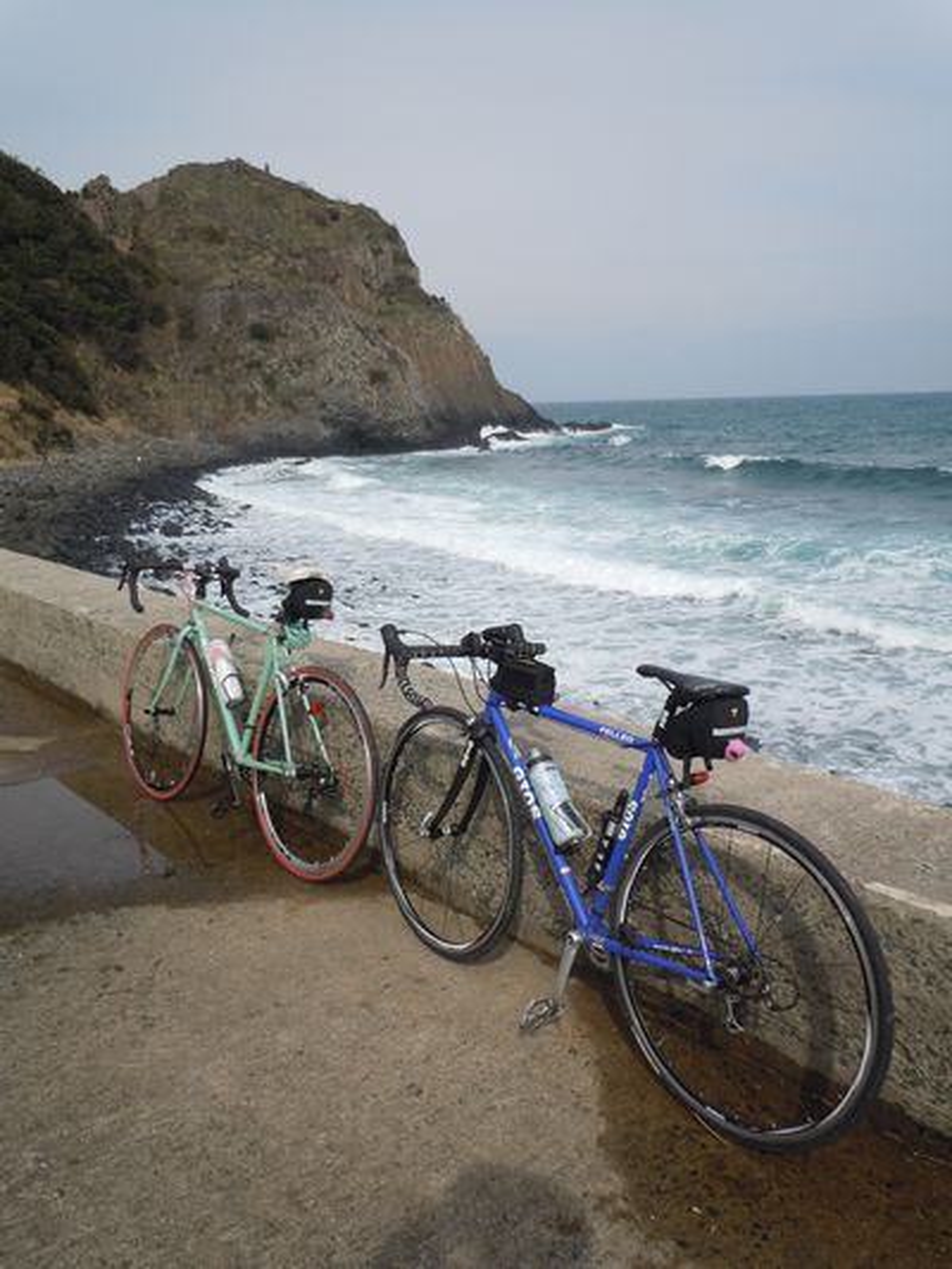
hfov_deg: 49.8
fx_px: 1026
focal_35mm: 28
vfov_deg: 63.4
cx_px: 476
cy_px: 634
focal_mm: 5
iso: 100
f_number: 7.4
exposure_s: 1/250
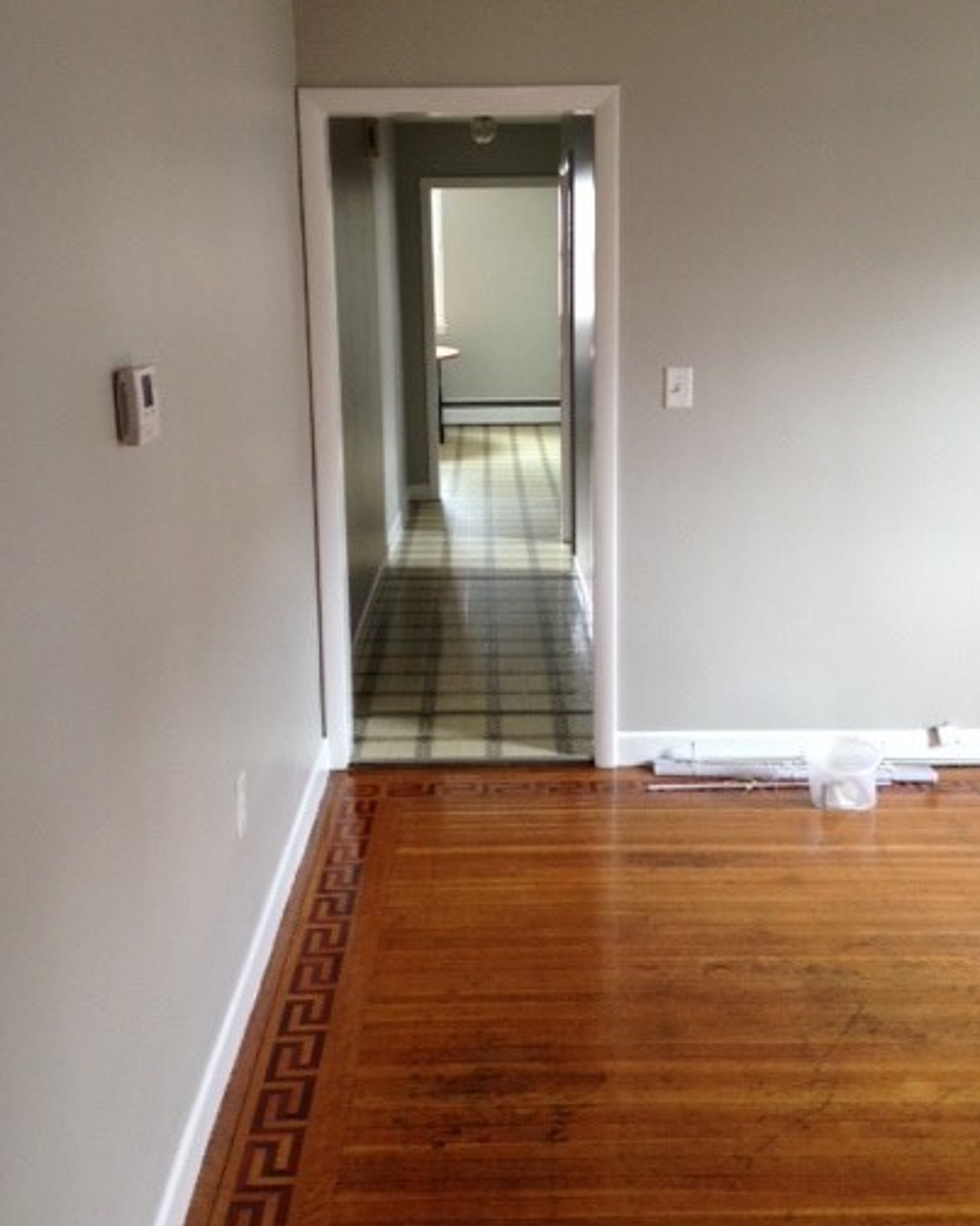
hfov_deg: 36.5
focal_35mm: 41
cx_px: 500
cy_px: 526
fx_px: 1487
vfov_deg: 44.7
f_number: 2.4
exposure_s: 1/20
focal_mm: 4.12
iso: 125
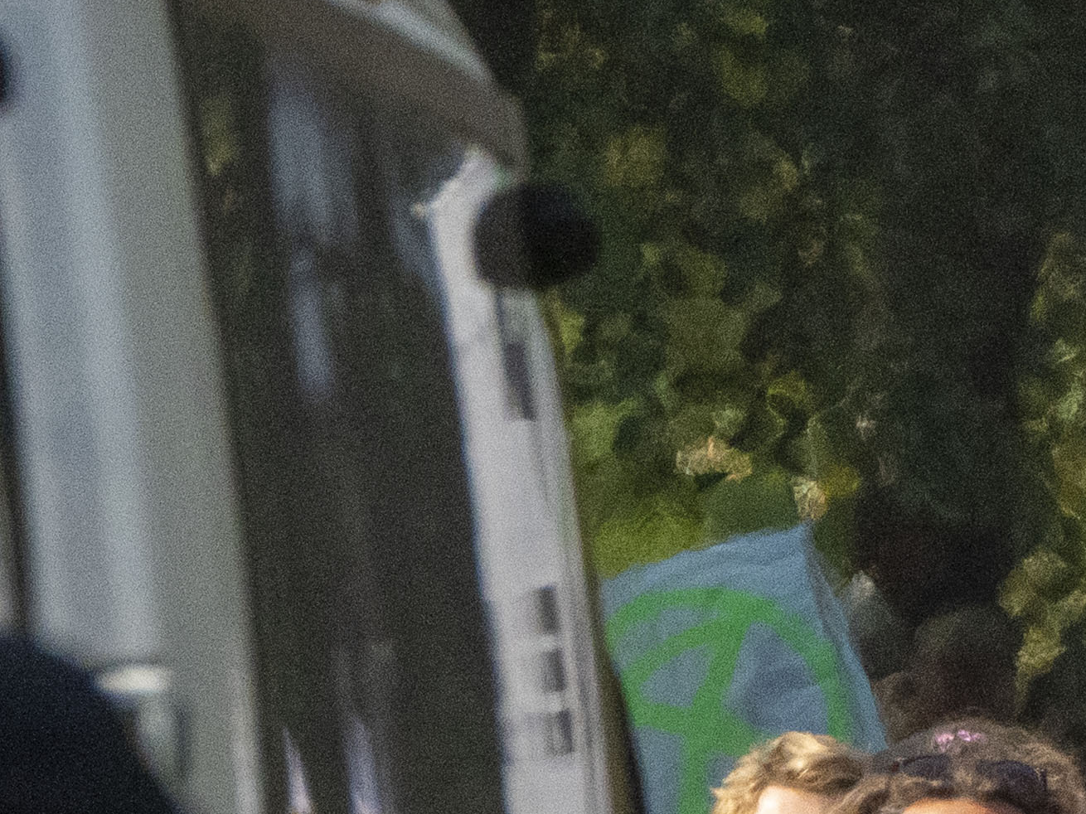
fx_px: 66247
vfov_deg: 0.7
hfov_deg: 0.9
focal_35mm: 2112
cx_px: -292
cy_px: 1688
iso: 3200
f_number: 11
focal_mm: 333
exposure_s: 1/3200
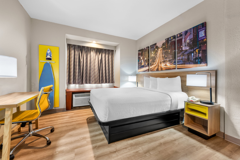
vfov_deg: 81.2
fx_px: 93
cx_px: 120
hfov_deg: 104.3
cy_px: 80
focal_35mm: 14
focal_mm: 14
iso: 100
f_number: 8
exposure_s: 3
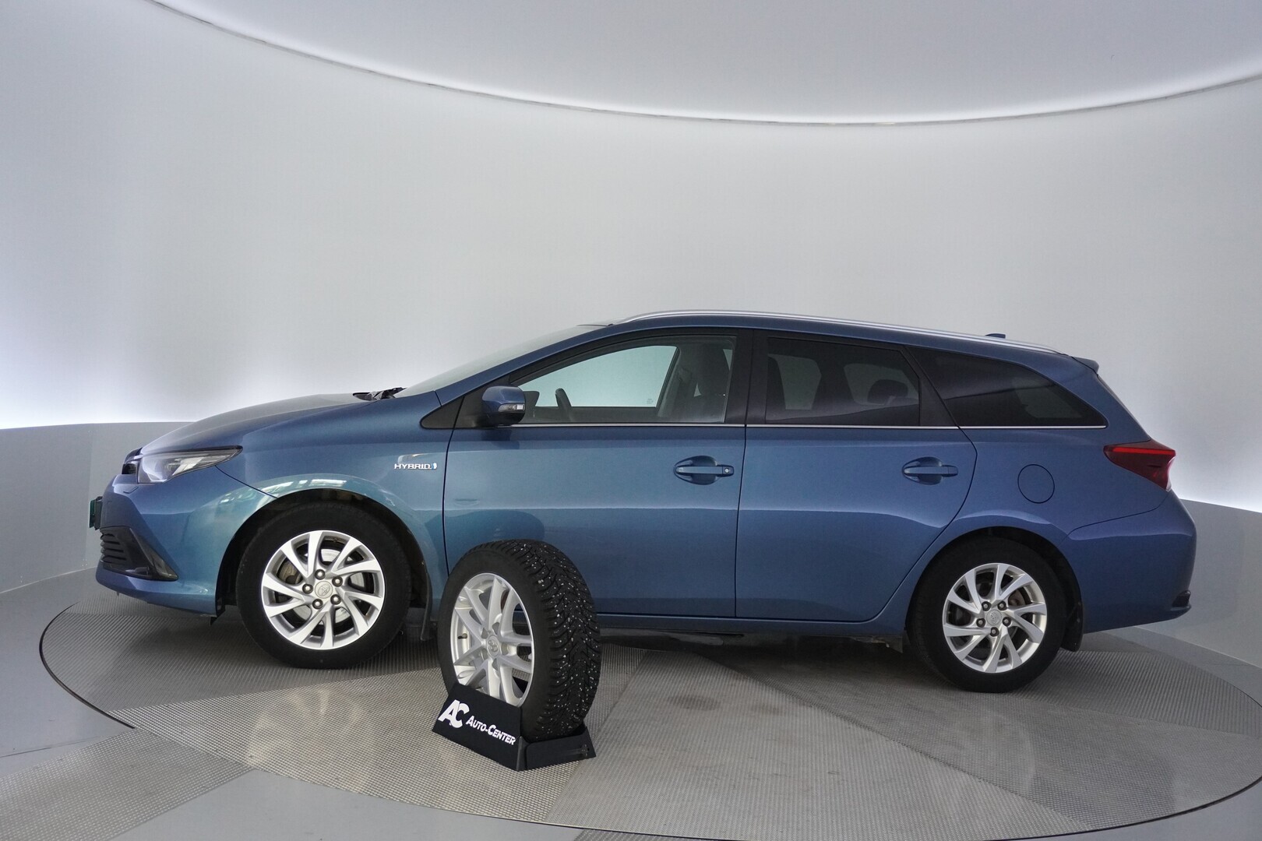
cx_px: 631
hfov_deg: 53.1
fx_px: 1262
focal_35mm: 36
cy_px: 420
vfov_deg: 36.9
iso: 2500
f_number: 4.5
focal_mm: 24
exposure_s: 1/160
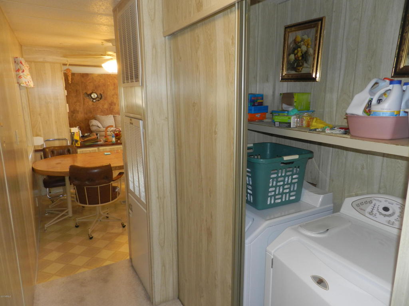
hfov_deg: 73.9
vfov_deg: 58.9
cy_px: 153
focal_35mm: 23
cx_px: 204
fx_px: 272
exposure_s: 1/30
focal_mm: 4
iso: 200
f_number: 3.4
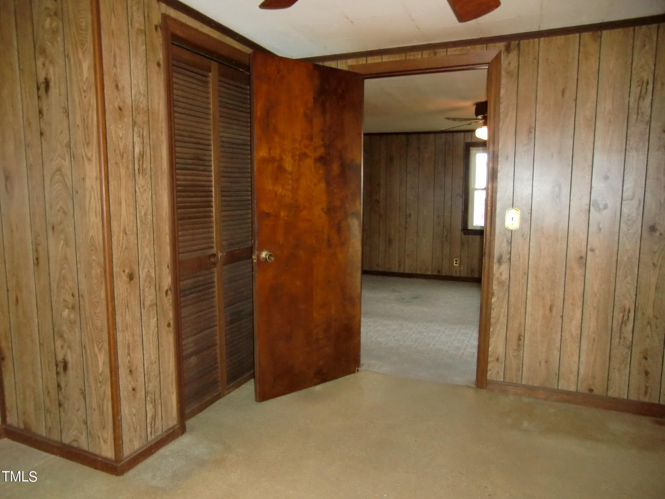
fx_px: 461
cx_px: 332
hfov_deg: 71.6
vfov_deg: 56.8
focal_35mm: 24
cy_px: 250
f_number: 3.2
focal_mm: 4.3
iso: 400
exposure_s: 1/60
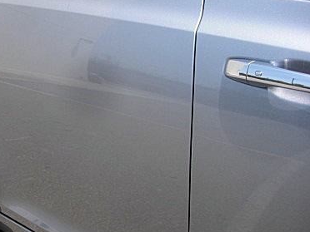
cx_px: 44
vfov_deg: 23.6
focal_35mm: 62
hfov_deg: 30.1
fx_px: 555
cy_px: 131
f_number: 2.8
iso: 50
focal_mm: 6.3
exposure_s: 1/640
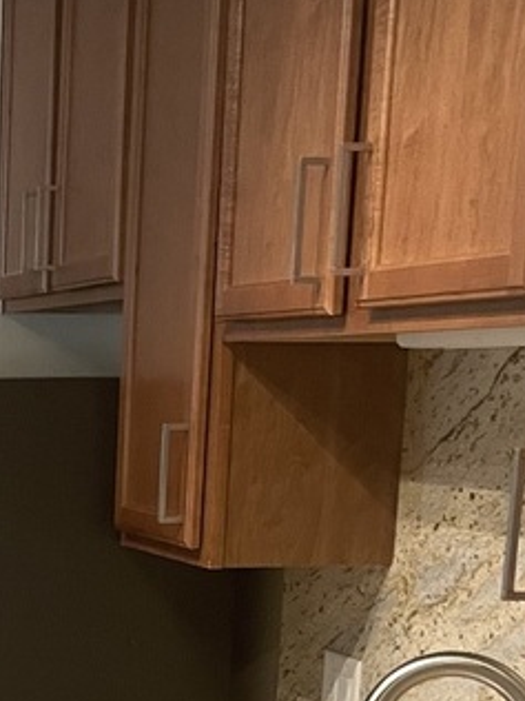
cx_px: -184
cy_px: 794
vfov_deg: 20.8
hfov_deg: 15.7
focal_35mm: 89
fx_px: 1800
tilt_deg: -13.5
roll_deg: +1.1
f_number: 1.6
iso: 160
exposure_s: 1/60
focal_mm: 4.2
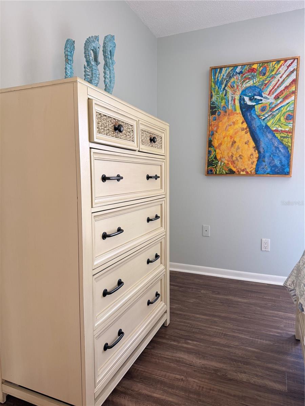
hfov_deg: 56.8
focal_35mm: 24
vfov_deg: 71.6
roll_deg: -0.5
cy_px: 203
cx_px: 152
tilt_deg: -5.1
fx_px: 282
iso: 100
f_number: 1.78
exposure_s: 1/120
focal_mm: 6.76
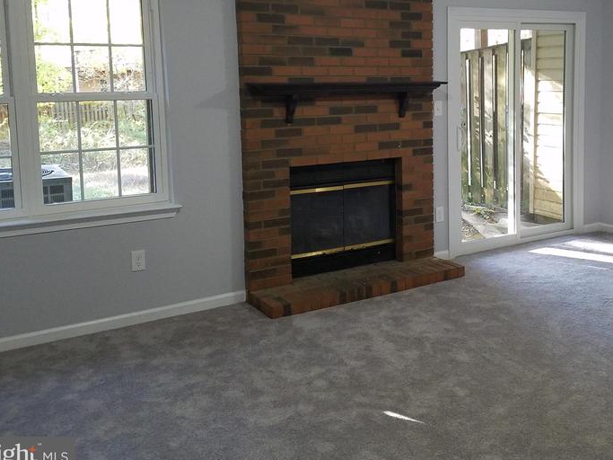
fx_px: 691
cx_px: 423
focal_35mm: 39
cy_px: 128
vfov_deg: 36.2
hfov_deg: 46.9
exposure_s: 1/30
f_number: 1.7
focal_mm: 4.2
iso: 160
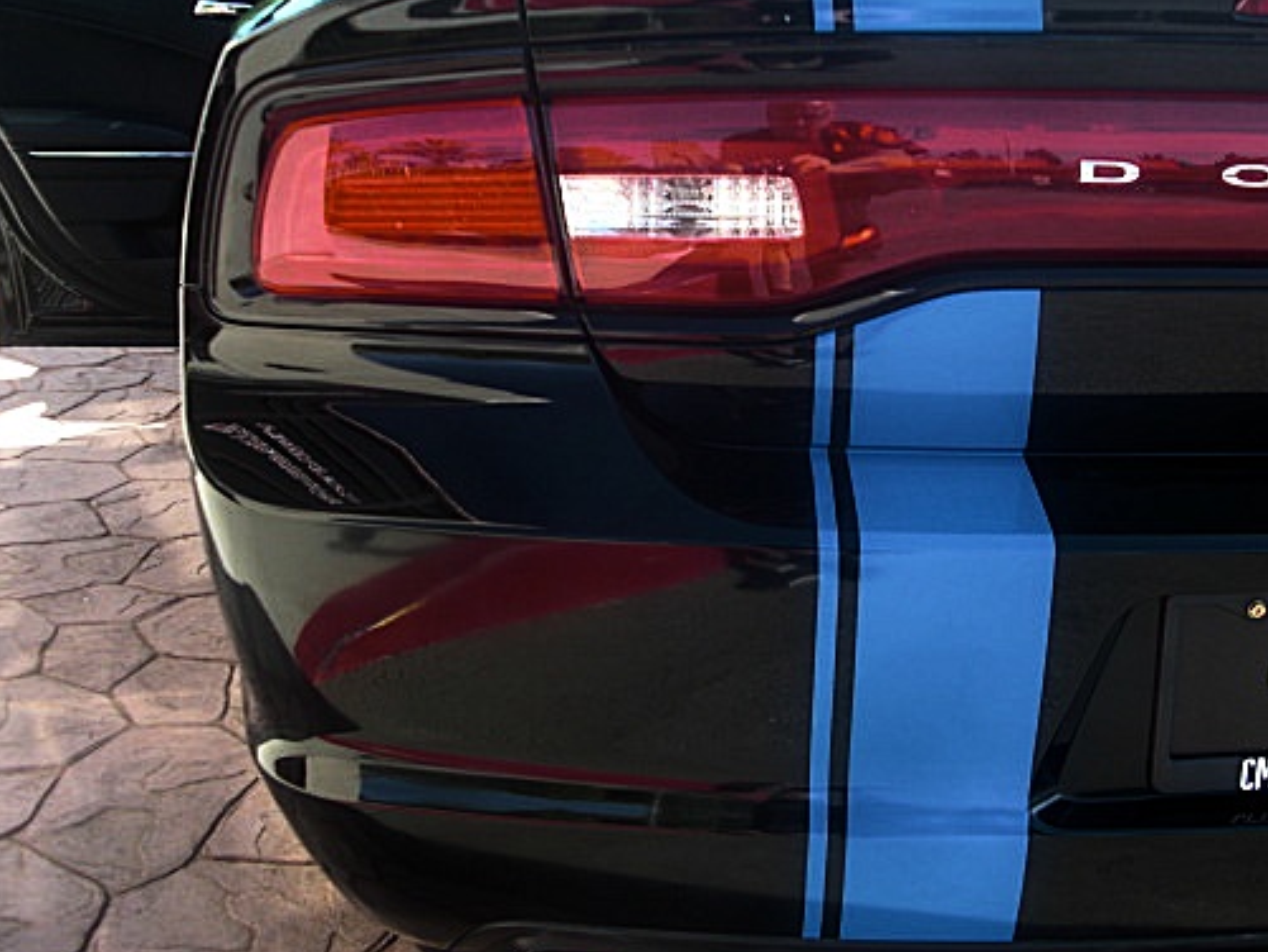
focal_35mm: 46
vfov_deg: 31.5
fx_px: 1685
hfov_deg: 41.2
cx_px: 709
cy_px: 395
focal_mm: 6.3
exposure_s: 1/125
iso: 50
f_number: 2.8
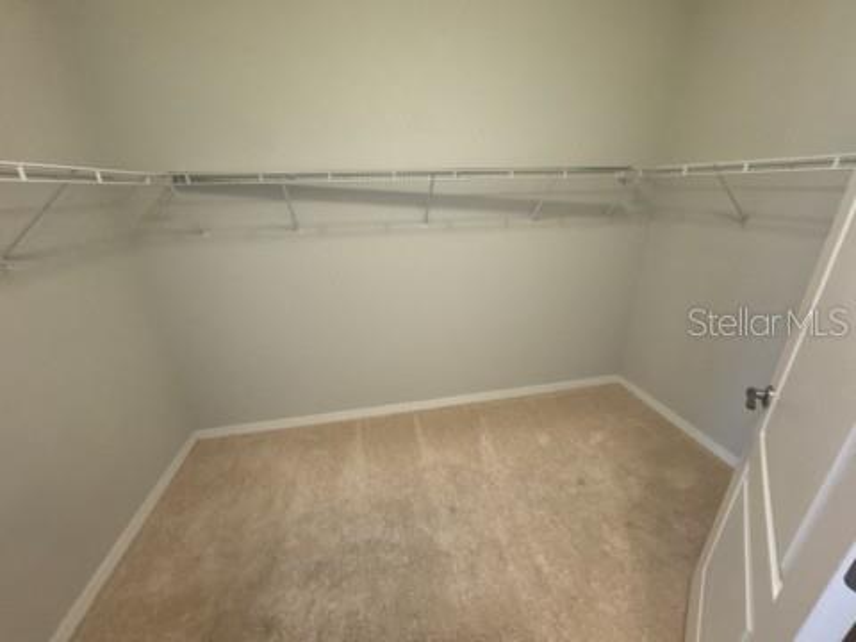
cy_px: 321
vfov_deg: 85.7
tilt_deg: -21.8
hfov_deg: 102.1
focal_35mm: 14
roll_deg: +1.4
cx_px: 428
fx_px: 346
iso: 320
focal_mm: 2.22
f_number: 2.2
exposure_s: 1/60
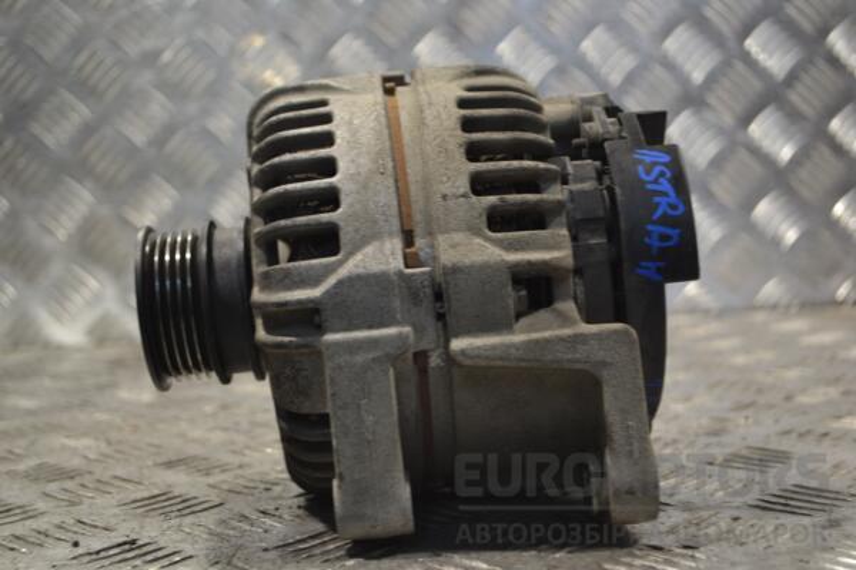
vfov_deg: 25.8
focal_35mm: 52
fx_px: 1248
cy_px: 285
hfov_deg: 37.9
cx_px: 428
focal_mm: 35
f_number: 5
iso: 400
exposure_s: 1/60
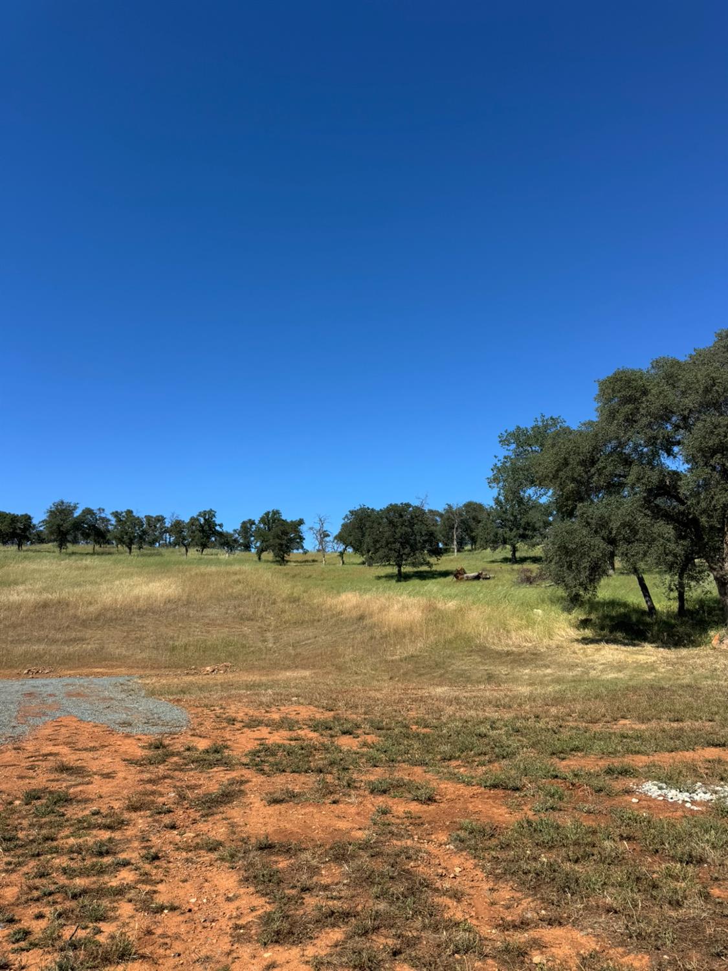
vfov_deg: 71.6
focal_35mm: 24
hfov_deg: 56.8
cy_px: 486
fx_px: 673
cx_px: 364
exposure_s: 1/4049
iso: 80
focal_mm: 6.76
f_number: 1.78
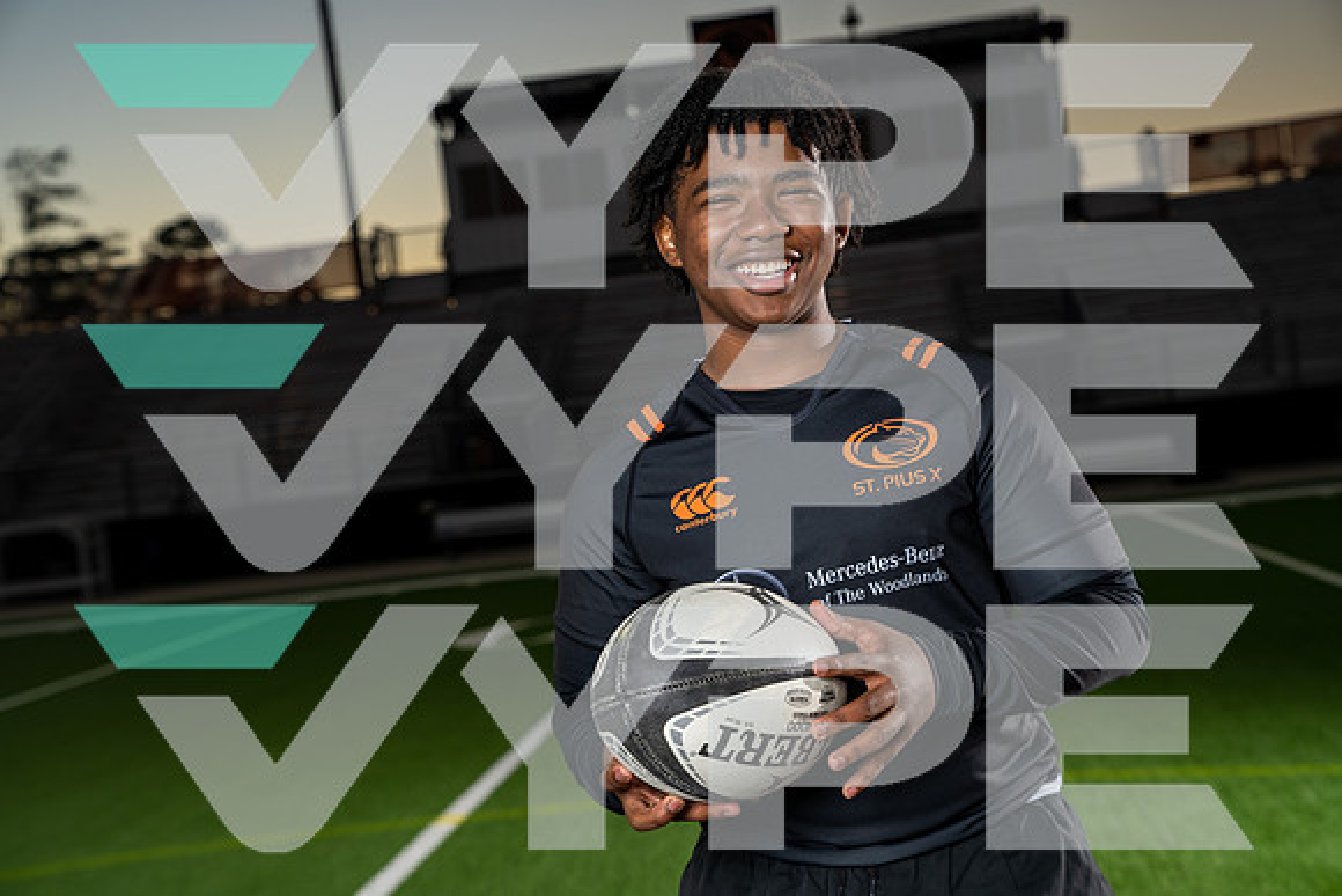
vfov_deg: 24.2
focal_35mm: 56
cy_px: 448
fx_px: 2088
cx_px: 671
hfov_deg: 35.6
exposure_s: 1/250
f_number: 4.5
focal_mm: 56
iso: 160
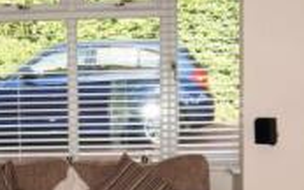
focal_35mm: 104
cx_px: -23
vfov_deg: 12.5
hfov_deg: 19.3
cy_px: 167
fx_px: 861
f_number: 4
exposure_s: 1/160
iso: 100
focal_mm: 18
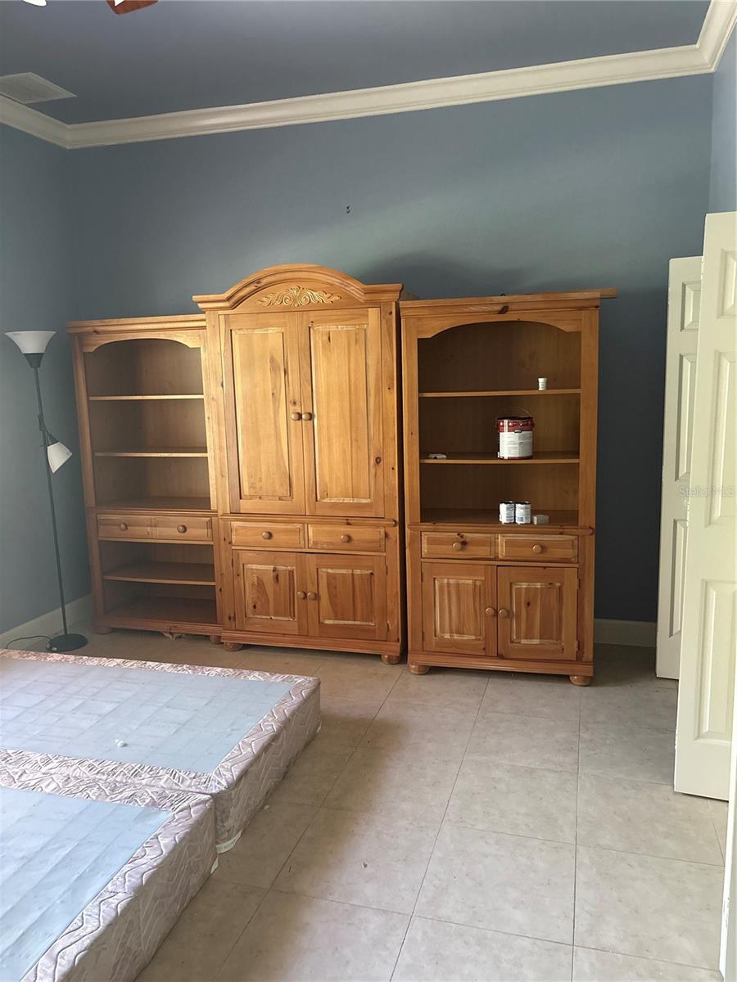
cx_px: 368
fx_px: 738
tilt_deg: -8.8
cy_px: 491
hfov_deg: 53.1
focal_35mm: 26
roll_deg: +1.4
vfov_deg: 67.3
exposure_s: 1/40
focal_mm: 5.96
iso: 640
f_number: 1.6
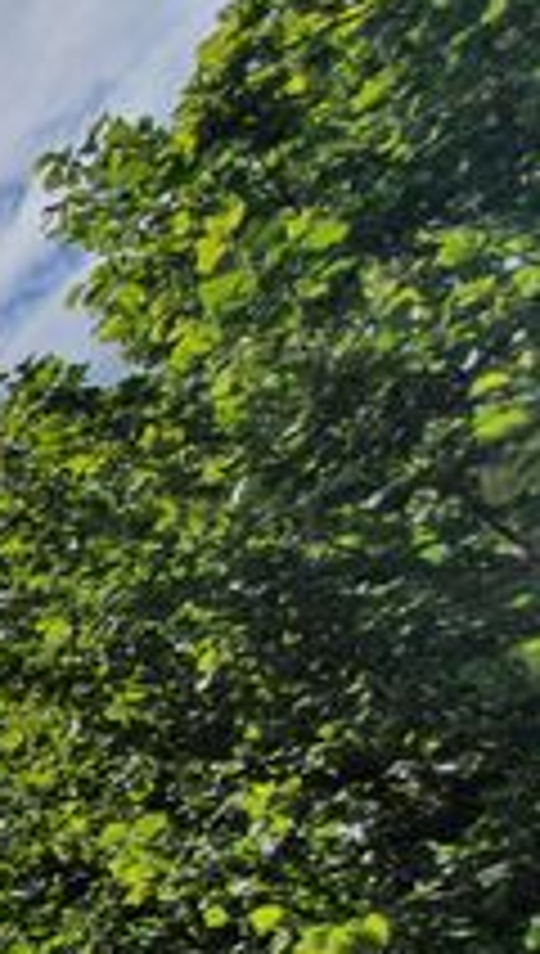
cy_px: 1004
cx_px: -801
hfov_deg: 14.6
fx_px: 1013
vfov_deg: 41.9
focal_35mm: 40
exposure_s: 1/2440
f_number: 2.2
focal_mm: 1.8
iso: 50
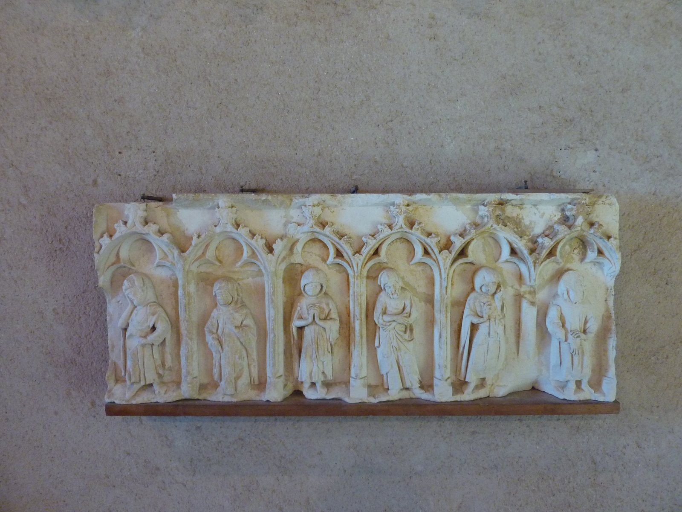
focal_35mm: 25
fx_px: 493
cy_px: 256
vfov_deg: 54.9
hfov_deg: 69.4
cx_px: 341
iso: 320
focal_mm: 4.1
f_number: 3.3
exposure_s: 1/30
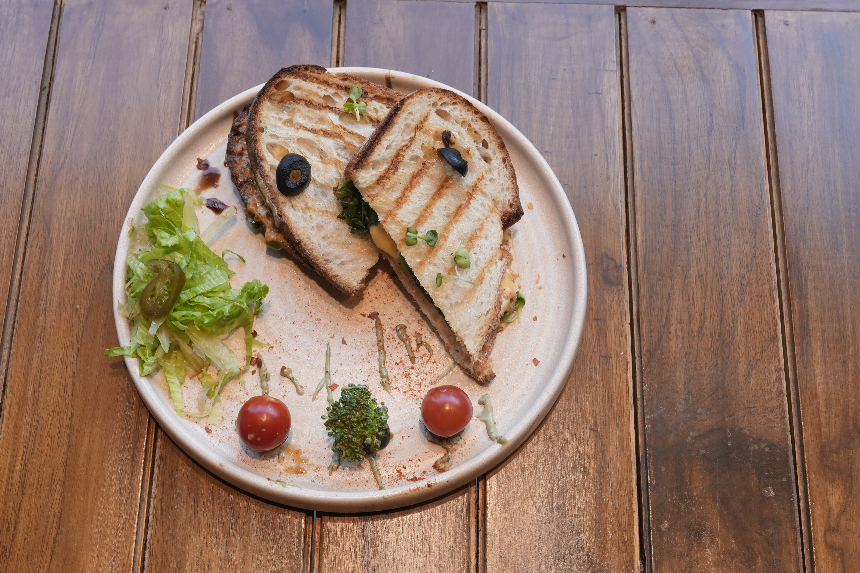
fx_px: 1242
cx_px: 430
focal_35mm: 52
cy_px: 286
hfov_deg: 38.2
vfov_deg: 26.0
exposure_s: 1/80
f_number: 7.1
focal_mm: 35
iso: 640
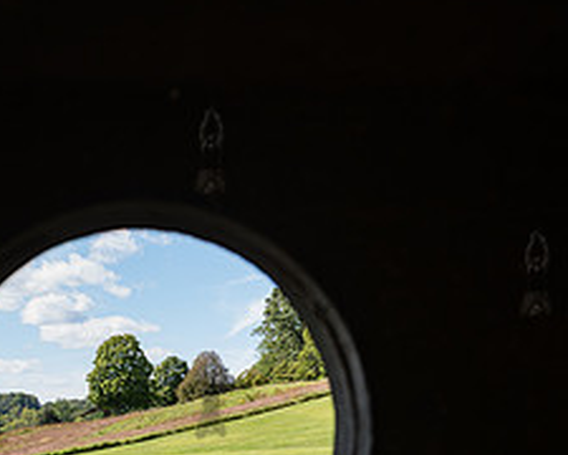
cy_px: 393
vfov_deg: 23.7
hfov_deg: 29.9
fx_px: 1059
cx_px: 210
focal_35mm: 63
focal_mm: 26
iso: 100
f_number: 4
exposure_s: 1/320
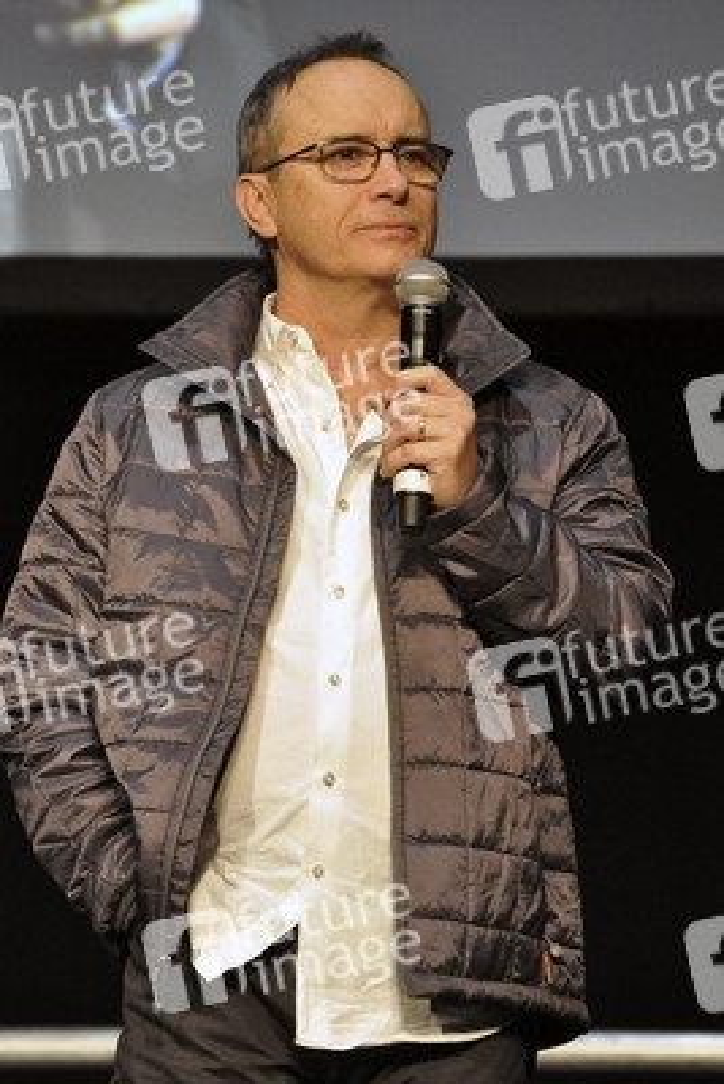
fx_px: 8137
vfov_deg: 7.6
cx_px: 362
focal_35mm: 270
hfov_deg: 5.1
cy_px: 542
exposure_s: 1/125
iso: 3200
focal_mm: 180
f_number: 5.6
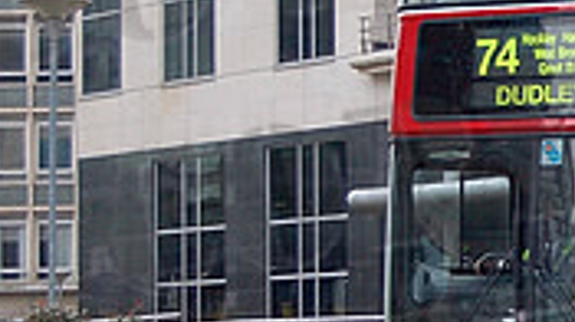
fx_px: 3016
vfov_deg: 6.1
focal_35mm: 198
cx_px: 756
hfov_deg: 10.6
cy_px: 169
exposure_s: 1/250
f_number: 4.8
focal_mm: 38
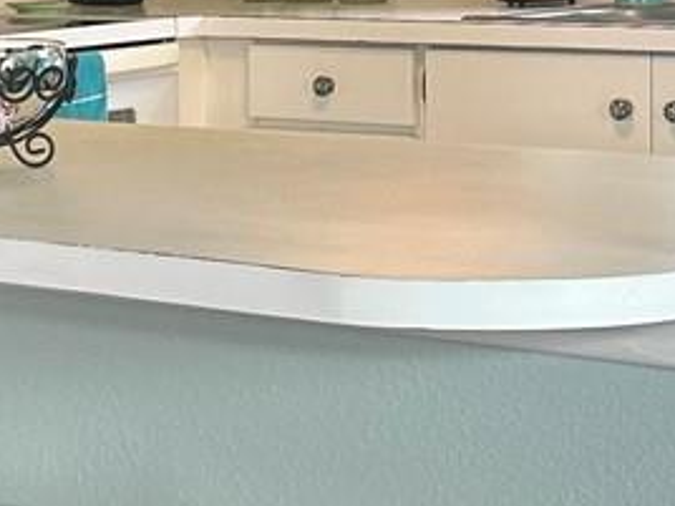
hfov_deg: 12.4
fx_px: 3022
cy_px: 103
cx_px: -164
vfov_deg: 9.6
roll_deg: +2.2
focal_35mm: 155
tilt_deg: -5.6
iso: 64
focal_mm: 5.7
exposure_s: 1/60
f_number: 1.5
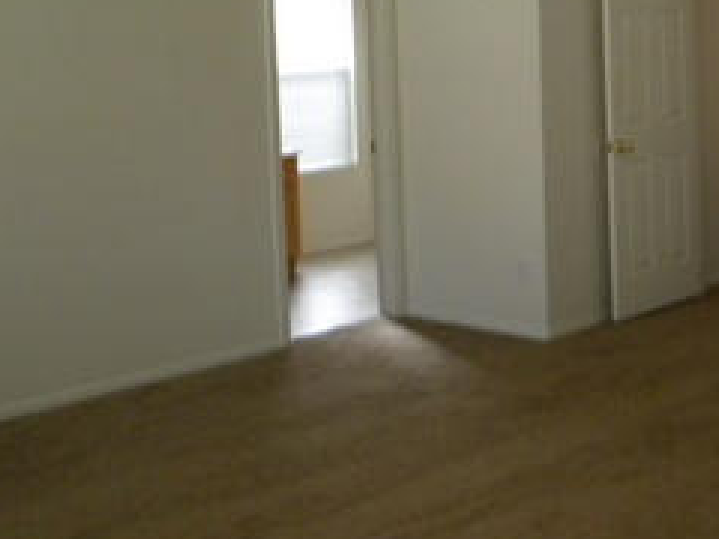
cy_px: 117
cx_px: 566
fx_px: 1163
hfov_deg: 33.4
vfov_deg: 25.7
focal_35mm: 56
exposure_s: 1/68.6
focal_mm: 5
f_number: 3.5
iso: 400
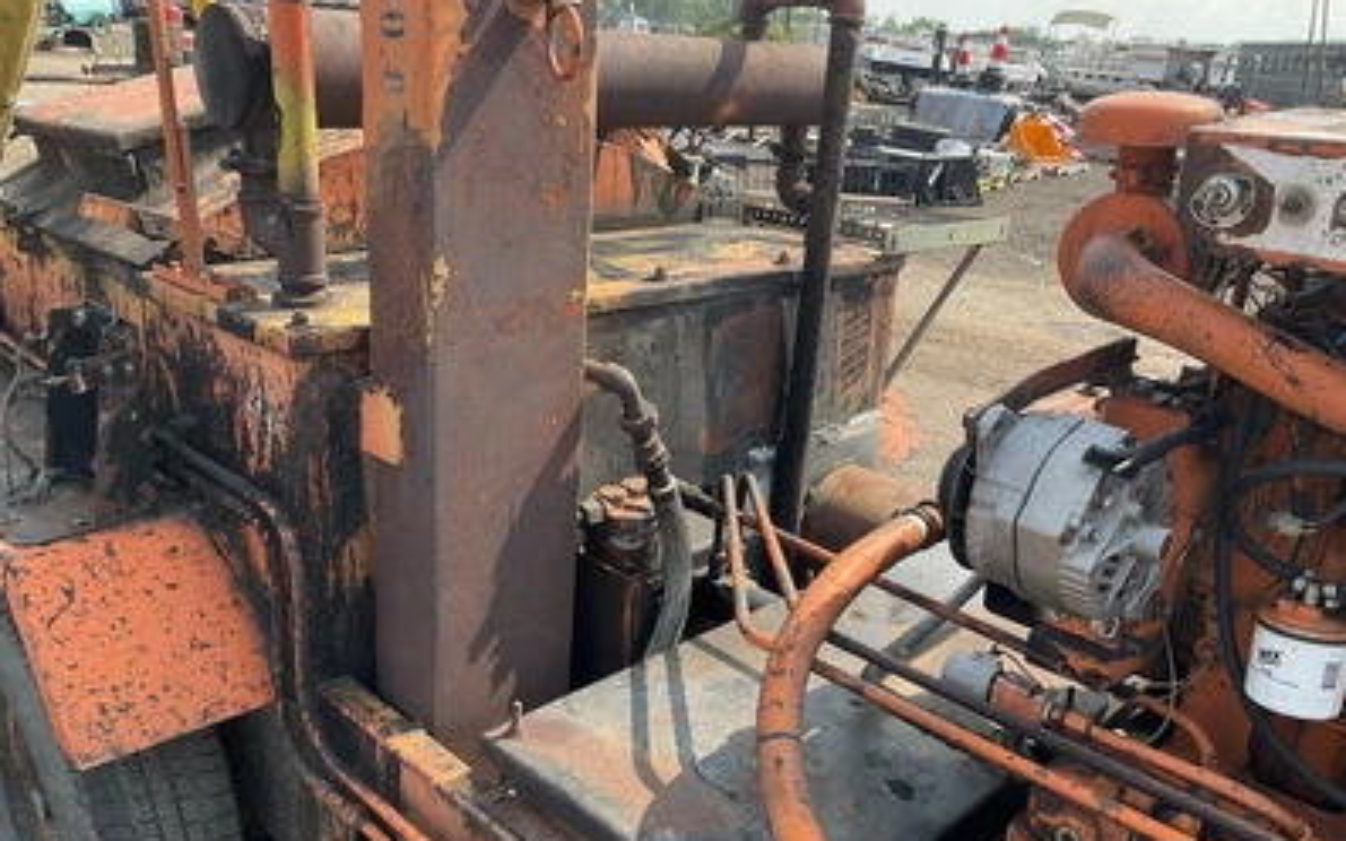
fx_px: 1137
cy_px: 444
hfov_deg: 61.2
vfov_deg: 40.6
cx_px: 675
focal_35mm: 31
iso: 25
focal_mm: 3
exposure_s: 1/465
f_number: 1.8
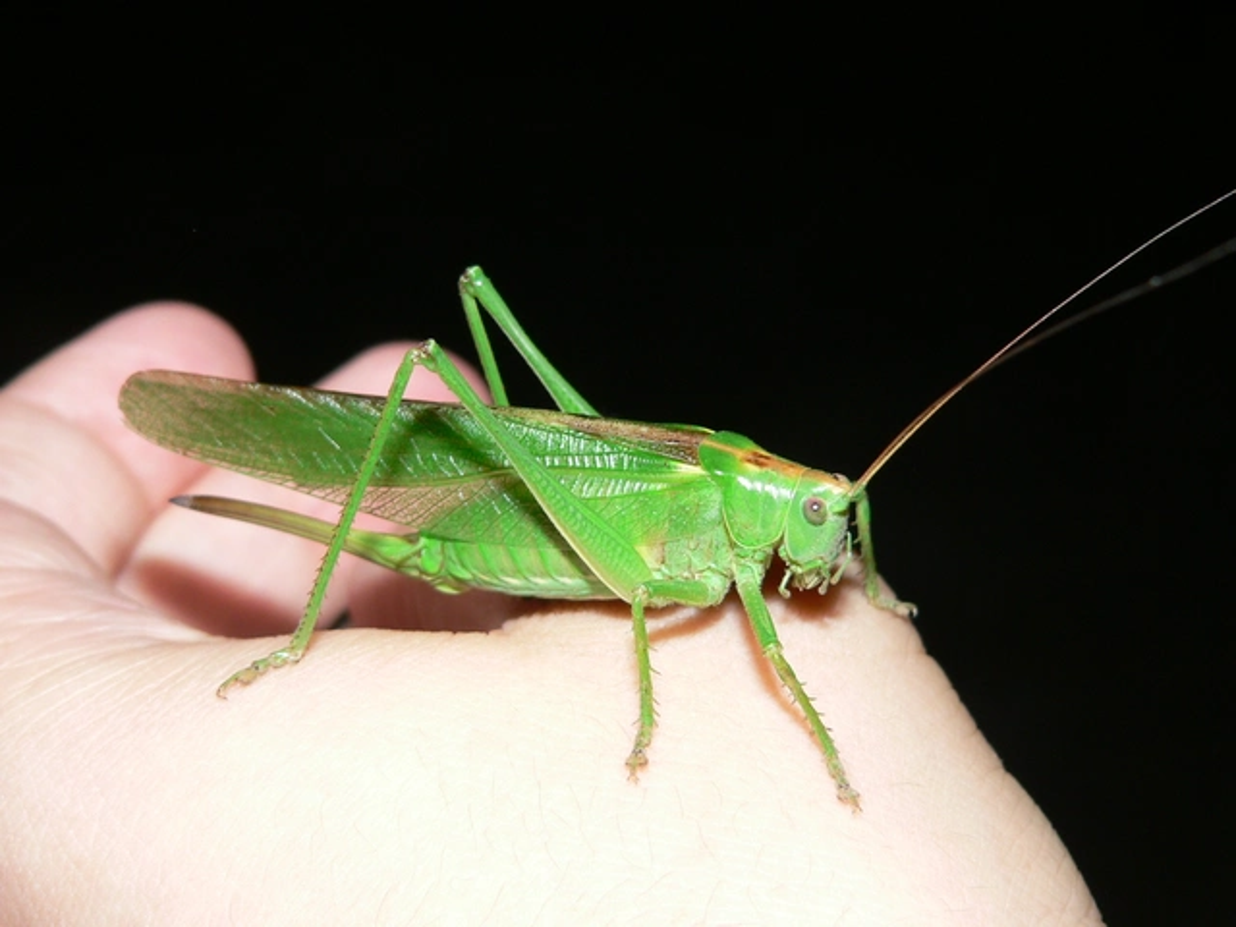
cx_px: 618
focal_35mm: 73
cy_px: 464
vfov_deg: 20.2
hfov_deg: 26.7
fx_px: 2607
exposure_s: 1/60
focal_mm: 12.1
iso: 100
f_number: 4
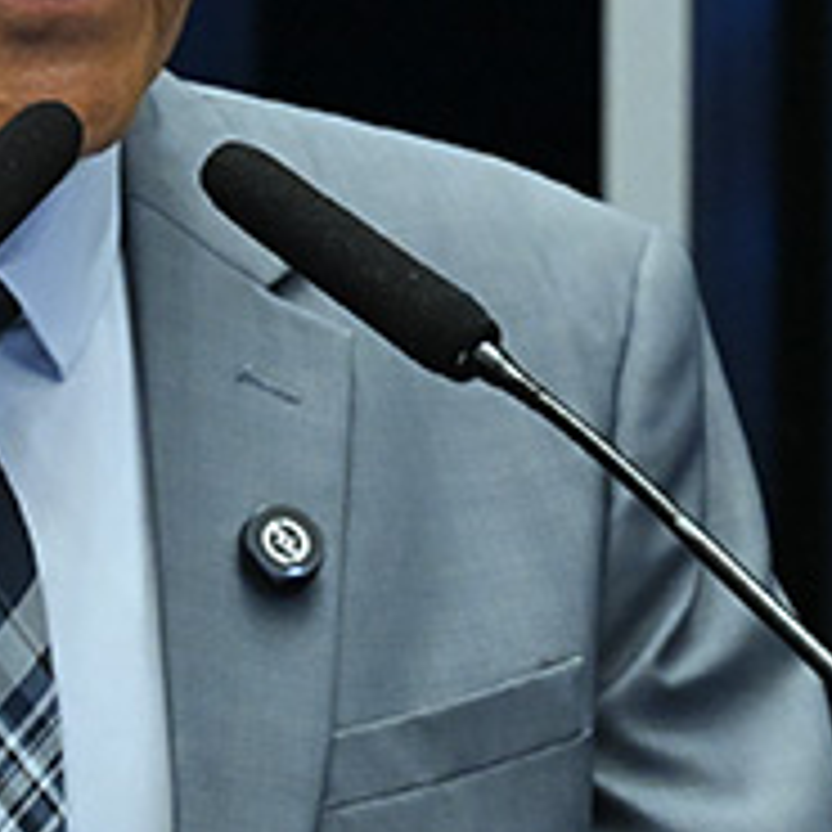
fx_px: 19334
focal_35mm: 711
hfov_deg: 2.5
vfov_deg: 2.5
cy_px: 450
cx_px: 378
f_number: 5
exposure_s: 1/125
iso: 4000
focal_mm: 180
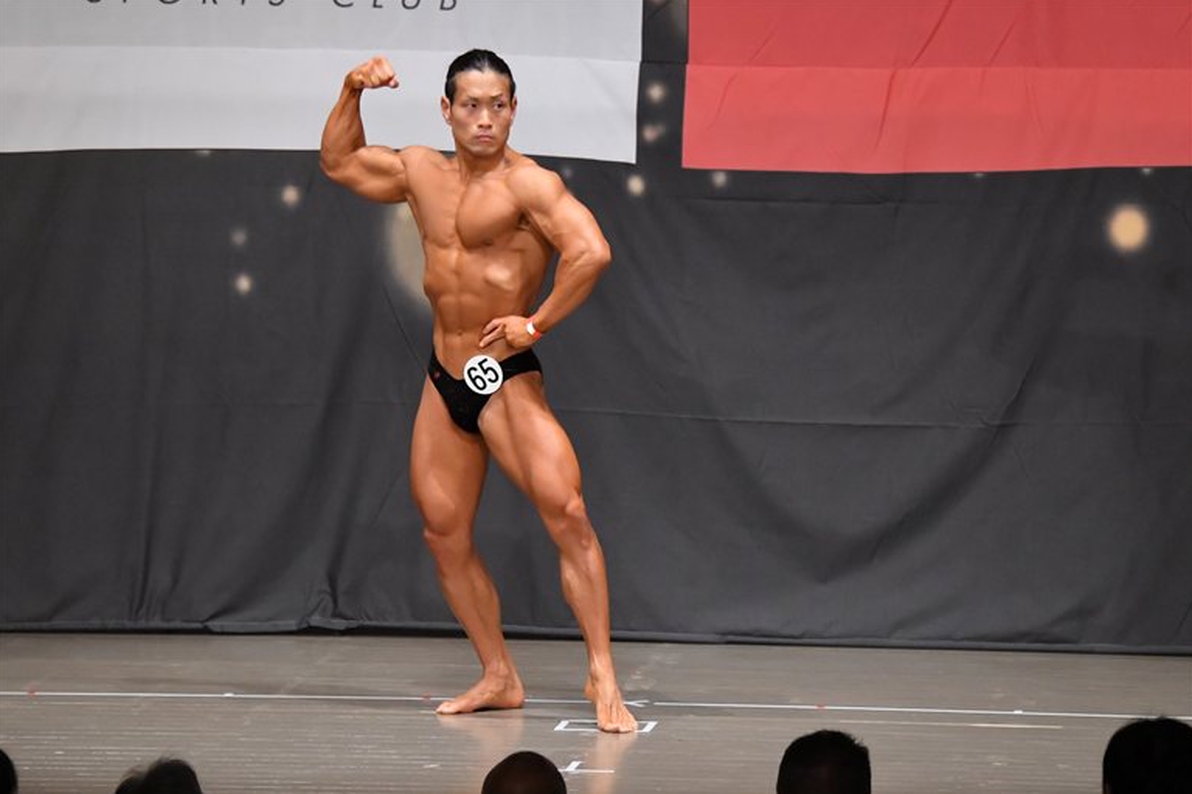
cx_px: 597
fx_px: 7251
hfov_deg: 9.4
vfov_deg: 6.3
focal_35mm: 219
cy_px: 397
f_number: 5.6
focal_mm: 145
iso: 6400
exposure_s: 1/400
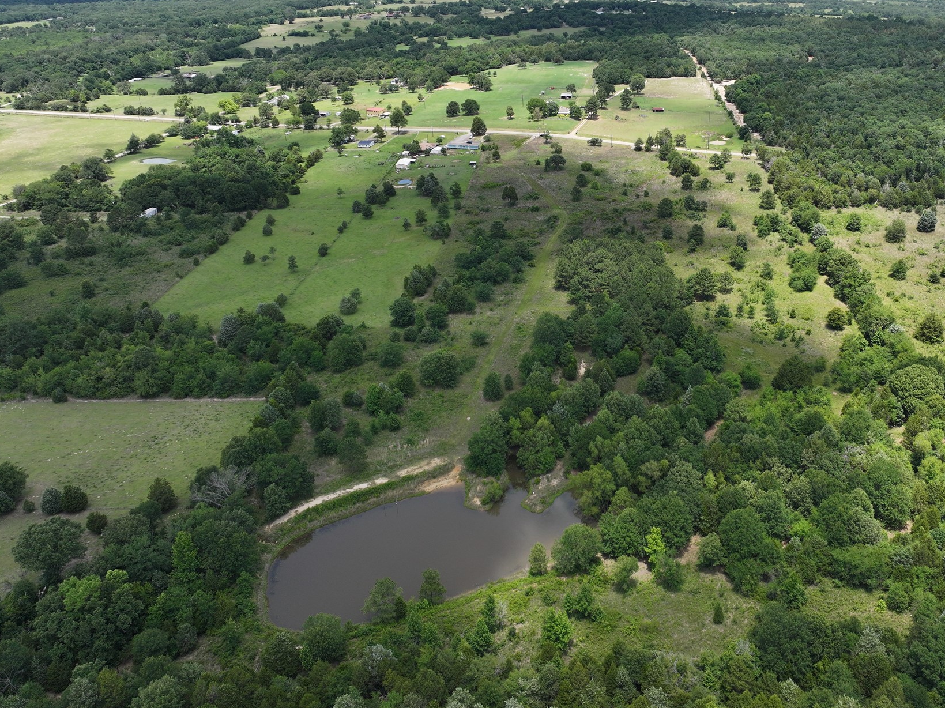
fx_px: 819
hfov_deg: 59.3
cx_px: 586
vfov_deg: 46.7
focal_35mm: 30
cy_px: 309
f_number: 2.8
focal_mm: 12.29
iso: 120
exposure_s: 1/1250
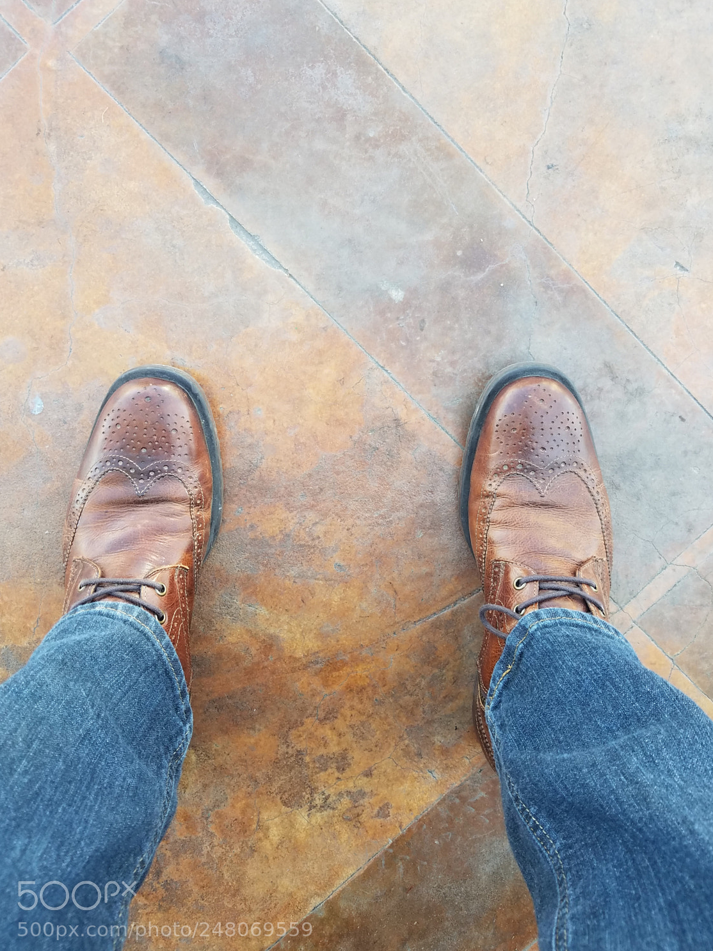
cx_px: 362
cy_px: 468
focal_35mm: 28
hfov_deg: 49.7
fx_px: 769
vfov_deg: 63.4
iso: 64
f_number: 1.7
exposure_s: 1/120
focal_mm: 4.2
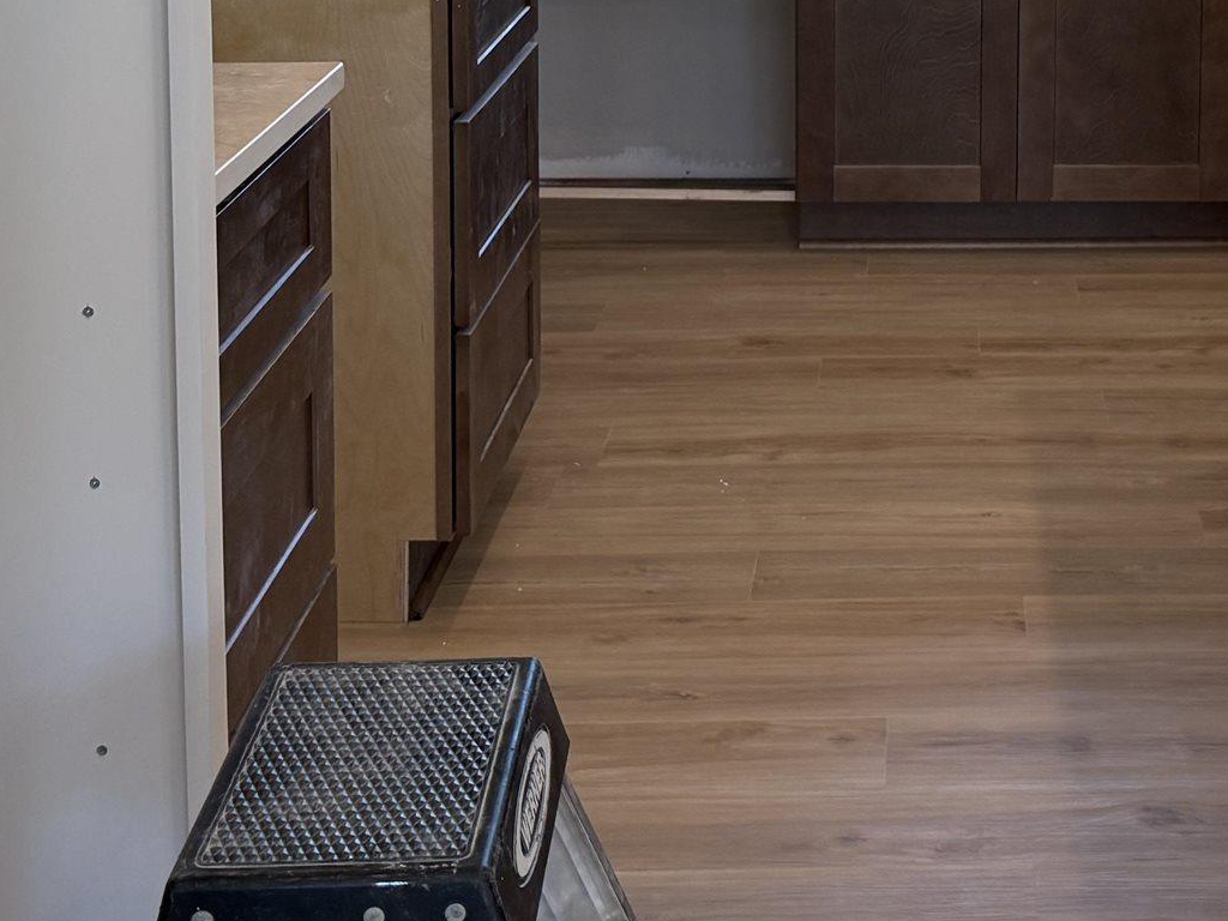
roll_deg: -1.0
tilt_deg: -6.5
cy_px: -140
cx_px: 1061
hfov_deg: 26.3
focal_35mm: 72
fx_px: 2554
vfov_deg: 19.4
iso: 160
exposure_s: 1/193
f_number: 1.78
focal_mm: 6.76
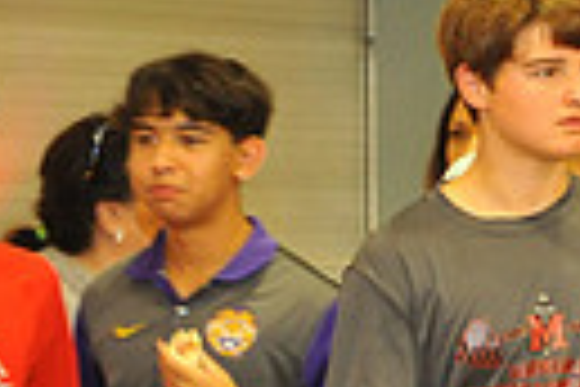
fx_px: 4785
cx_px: 1097
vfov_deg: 4.6
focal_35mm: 297
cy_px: 612
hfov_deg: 6.7
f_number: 6.3
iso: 2500
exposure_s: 1/50
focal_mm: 66
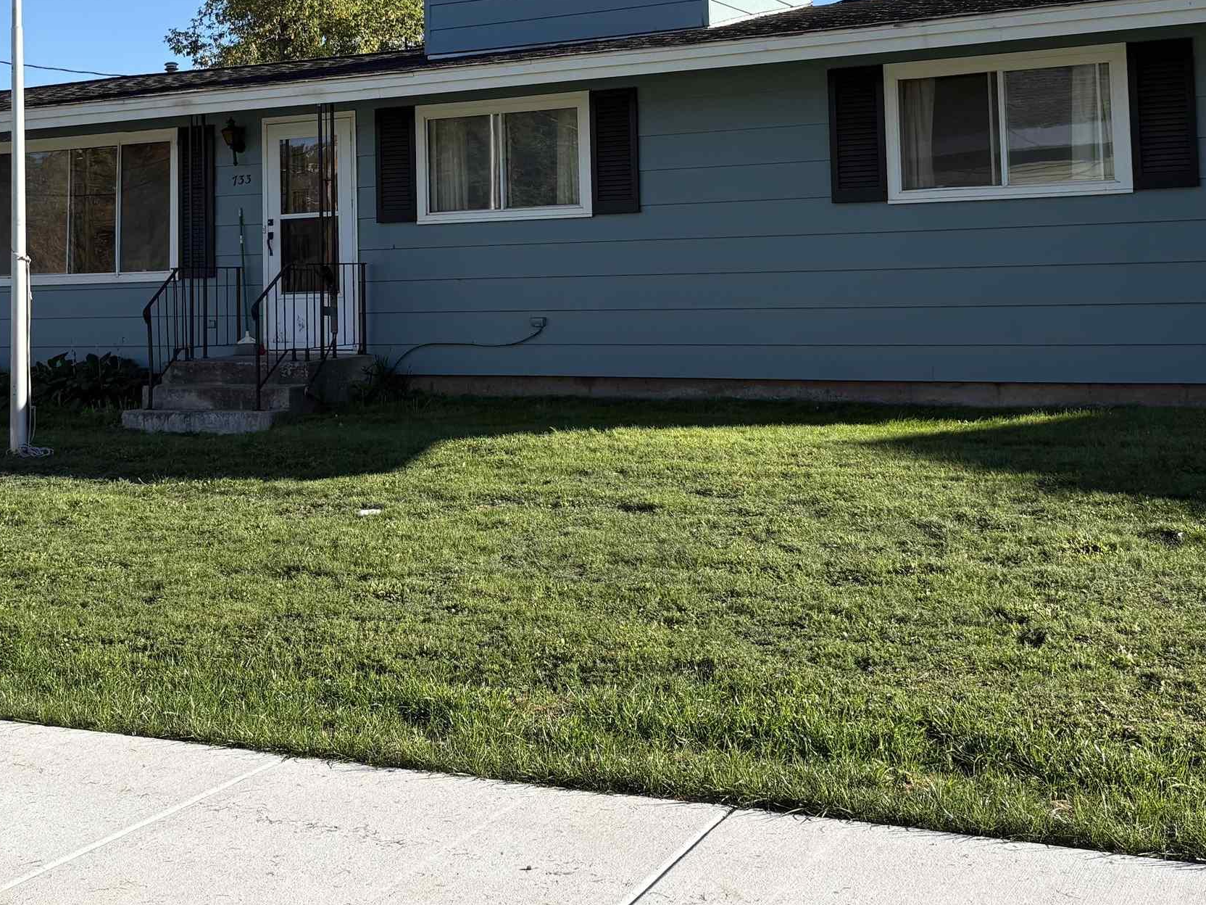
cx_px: 454
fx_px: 1672
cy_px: 169
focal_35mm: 48
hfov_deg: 39.4
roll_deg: +1.8
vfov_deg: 29.5
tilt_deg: +4.2
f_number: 1.6
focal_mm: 5.96
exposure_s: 1/1953
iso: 50
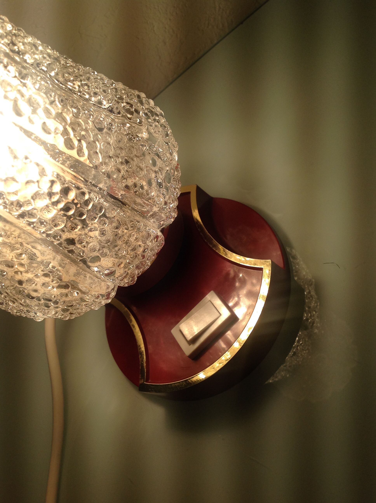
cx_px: 188
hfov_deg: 40.6
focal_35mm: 35
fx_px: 508
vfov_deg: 52.7
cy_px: 252
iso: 50
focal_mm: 4.28
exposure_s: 1/329
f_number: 2.4
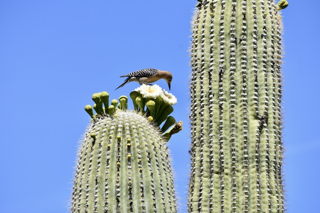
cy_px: 106
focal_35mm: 330
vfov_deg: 4.2
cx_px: 160
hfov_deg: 6.2
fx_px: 2932
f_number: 8
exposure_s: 1/1000
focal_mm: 220
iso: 280
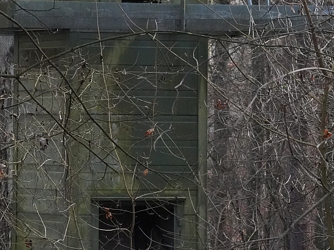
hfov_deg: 5.9
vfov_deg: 4.4
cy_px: 93
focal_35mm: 337
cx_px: 115
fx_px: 3250
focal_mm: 150
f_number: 22
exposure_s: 1/250
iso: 12800
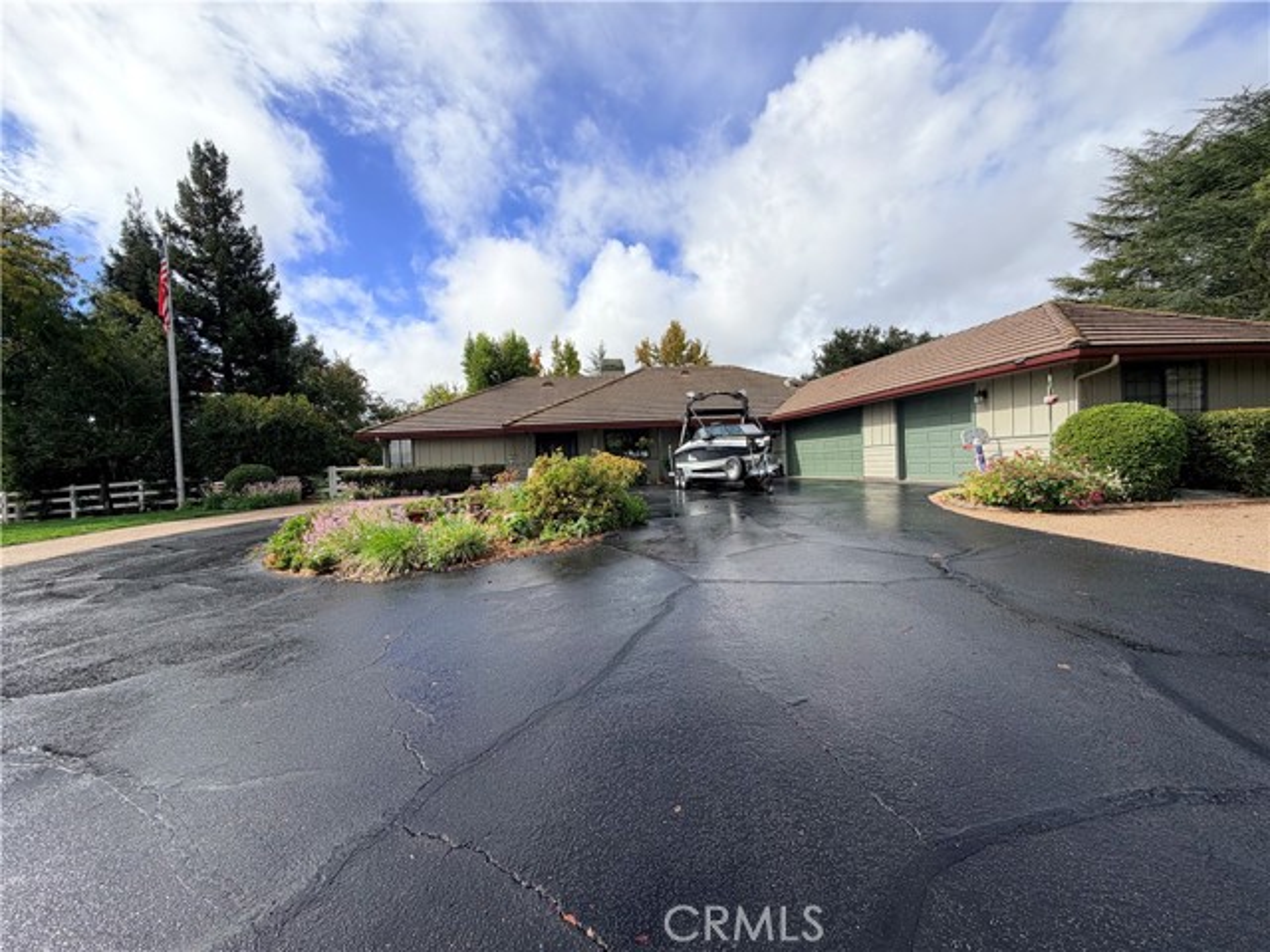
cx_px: 635
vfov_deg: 85.7
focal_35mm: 14
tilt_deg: -1.6
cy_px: 476
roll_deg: +2.7
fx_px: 514
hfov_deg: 102.1
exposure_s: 1/901
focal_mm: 2.22
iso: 25
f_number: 2.2
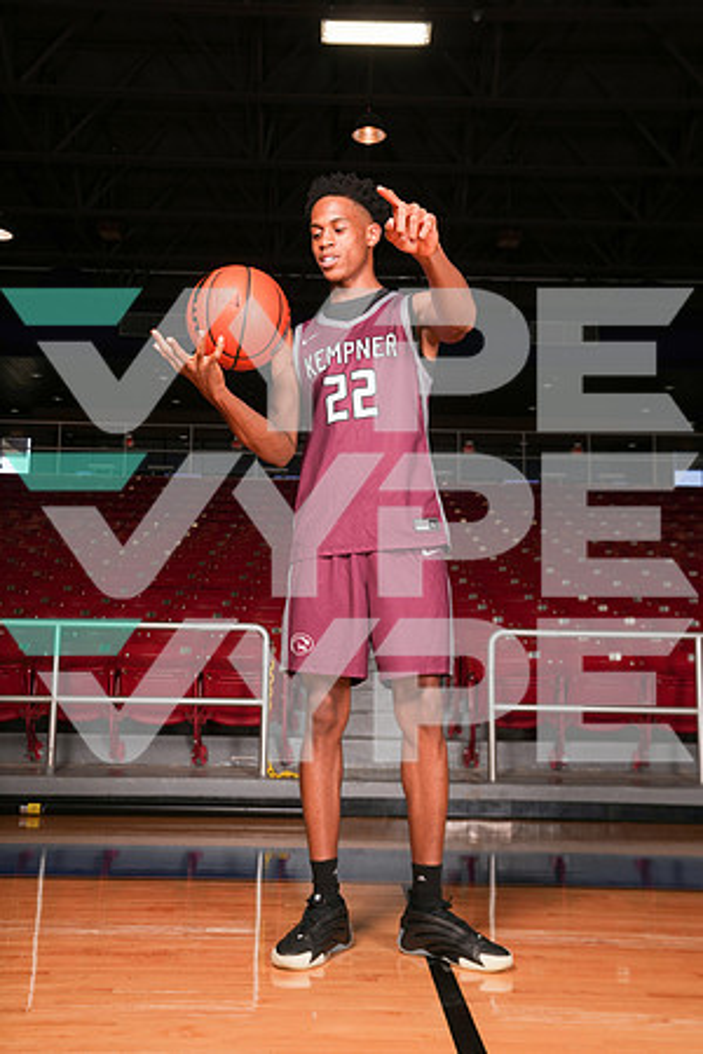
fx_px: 1142
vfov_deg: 49.6
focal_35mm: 39
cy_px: 527
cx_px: 352
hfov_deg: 34.2
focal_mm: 39
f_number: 6.3
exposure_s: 1/200
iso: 250
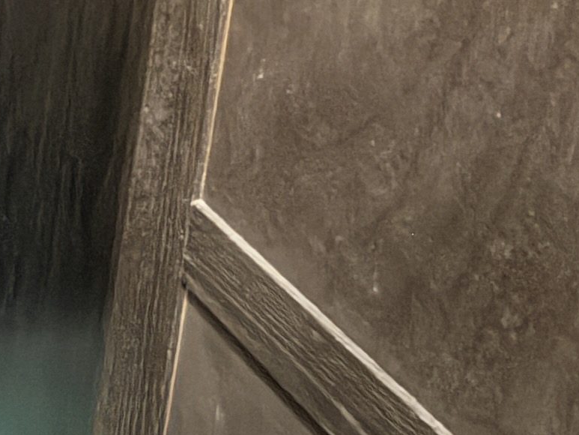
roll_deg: +0.9
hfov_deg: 21.1
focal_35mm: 73
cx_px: -359
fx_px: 1221
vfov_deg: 15.7
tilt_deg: -10.8
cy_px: -450
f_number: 2.2
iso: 1250
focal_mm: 2.22
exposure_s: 1/9
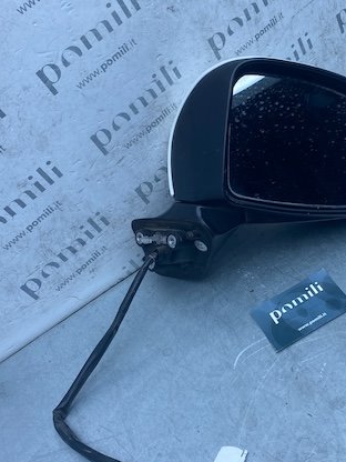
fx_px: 533
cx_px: 247
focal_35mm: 40
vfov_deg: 46.8
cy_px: 230
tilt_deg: -44.7
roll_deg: +19.1
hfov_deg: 35.4
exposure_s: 1/778
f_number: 1.8
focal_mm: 4.25
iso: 32
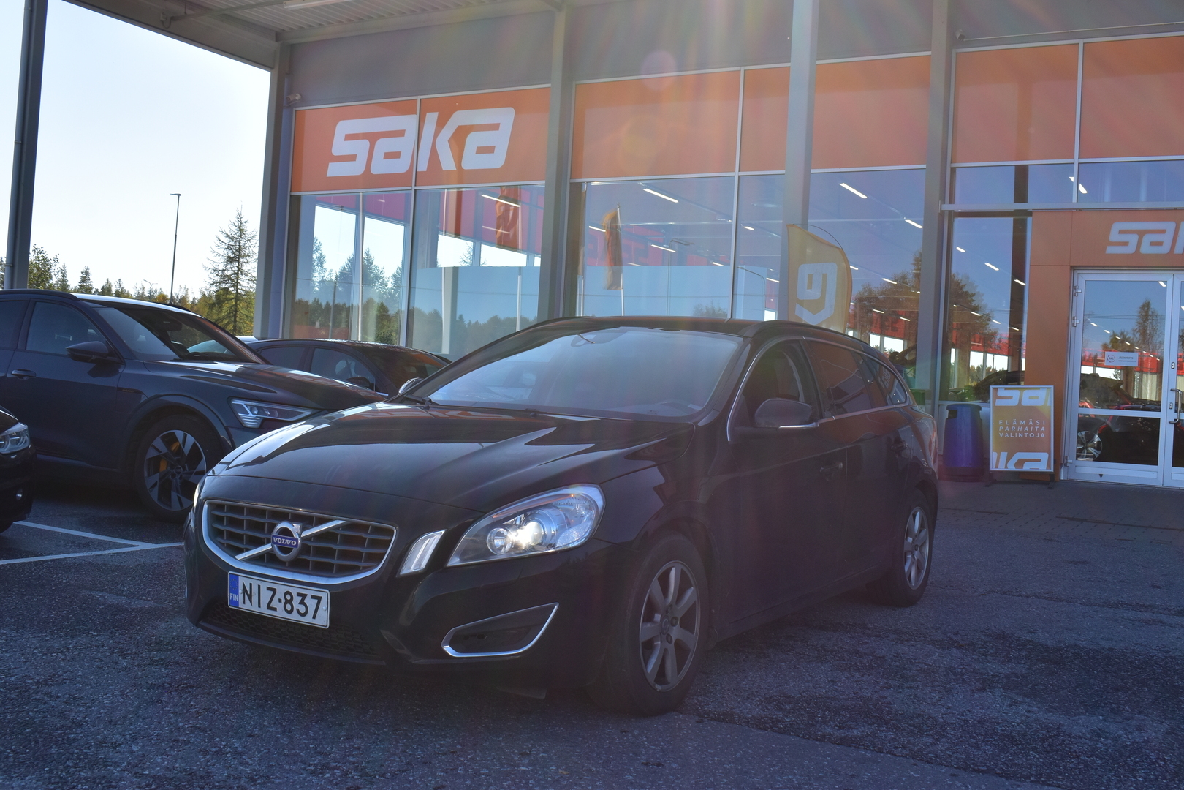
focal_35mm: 36
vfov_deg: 36.9
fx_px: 1184
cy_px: 395
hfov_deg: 53.1
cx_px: 592
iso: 400
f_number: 11
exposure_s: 1/350
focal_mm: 24
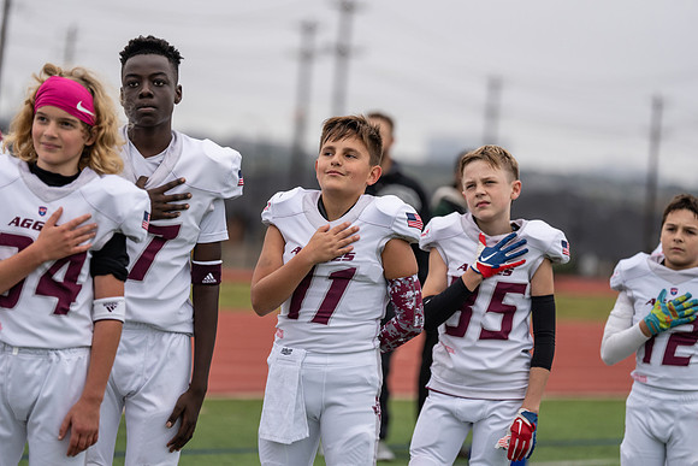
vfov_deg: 8.7
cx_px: 349
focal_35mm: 158
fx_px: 3064
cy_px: 233
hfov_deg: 13.0
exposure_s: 1/1250
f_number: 2.8
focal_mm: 158
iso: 500
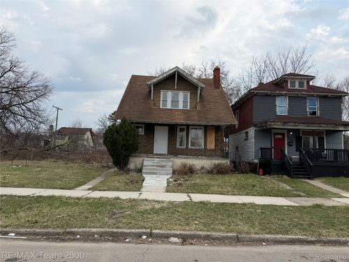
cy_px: 131
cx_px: 174
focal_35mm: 24
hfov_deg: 71.6
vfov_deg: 56.8
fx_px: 242
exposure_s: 1/2169
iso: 80
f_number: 1.78
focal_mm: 6.76
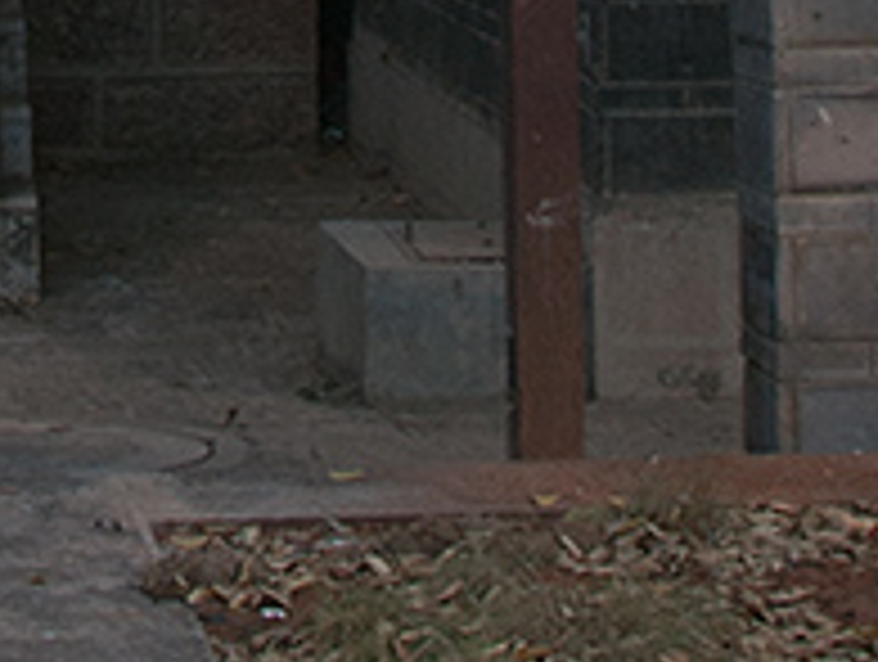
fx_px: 4498
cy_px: -1263
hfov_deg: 10.9
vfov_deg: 7.5
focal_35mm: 177
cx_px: -306
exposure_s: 1/25
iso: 200
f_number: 9
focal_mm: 24
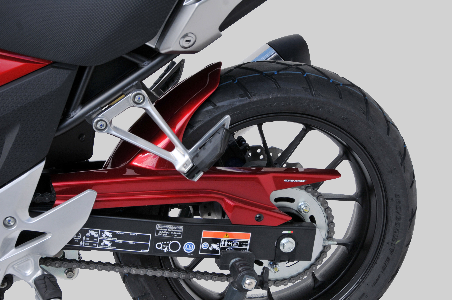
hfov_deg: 24.2
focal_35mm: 84
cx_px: 226
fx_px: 1053
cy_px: 150
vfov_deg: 16.2
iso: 200
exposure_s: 1/320
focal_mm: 56
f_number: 9
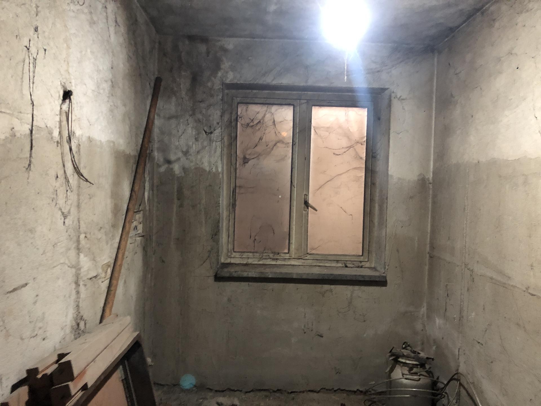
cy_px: 203
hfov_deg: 63.4
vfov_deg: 49.7
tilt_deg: -2.2
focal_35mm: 28
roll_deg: -2.3
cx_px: 270
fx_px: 438
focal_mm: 4
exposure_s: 1/5
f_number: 1.8
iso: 100
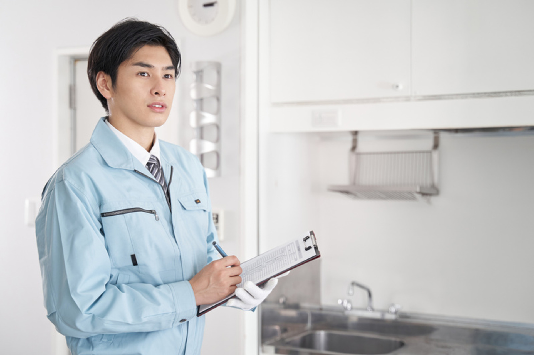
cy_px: 178
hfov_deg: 36.3
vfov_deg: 24.6
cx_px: 267
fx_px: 816
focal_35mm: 55
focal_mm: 55
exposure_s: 1/60
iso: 800
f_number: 3.2
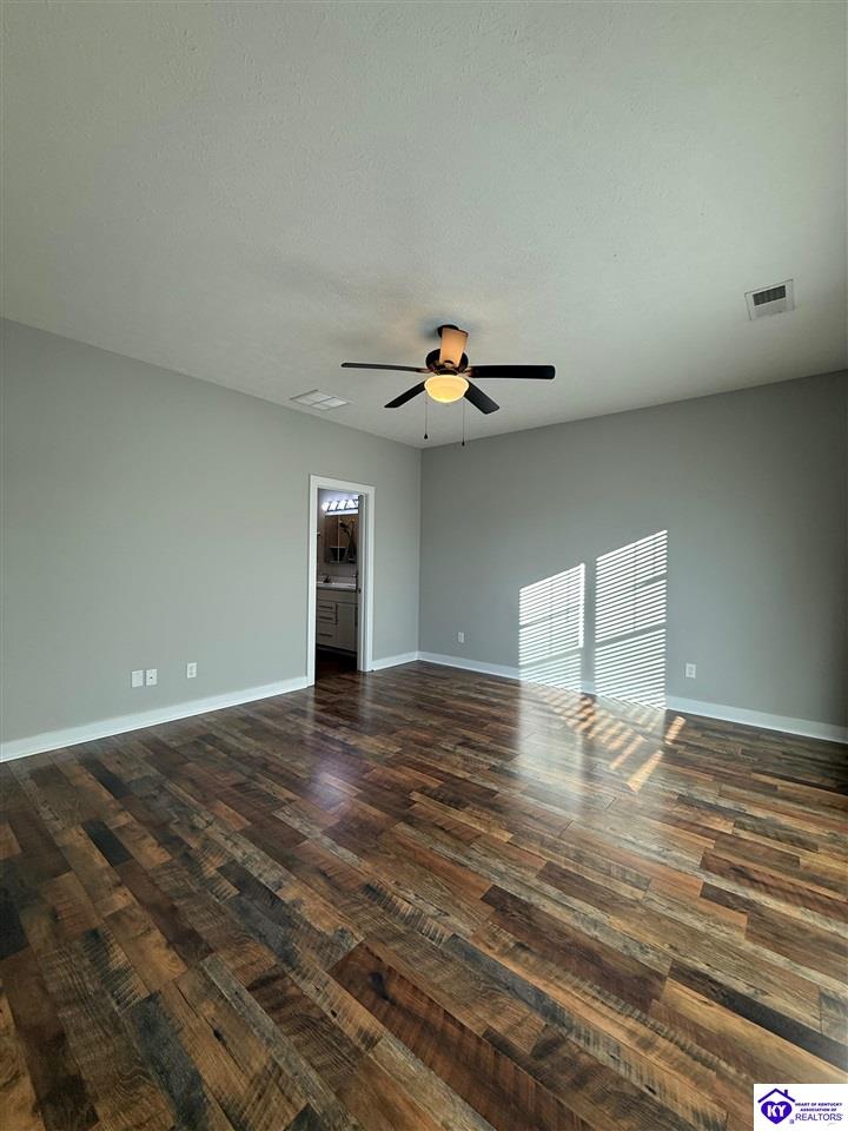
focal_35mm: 14
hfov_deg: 85.7
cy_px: 566
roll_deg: -1.7
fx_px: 457
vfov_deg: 102.1
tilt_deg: -1.1
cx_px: 424
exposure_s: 1/120
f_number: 2.2
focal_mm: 2.22
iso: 125
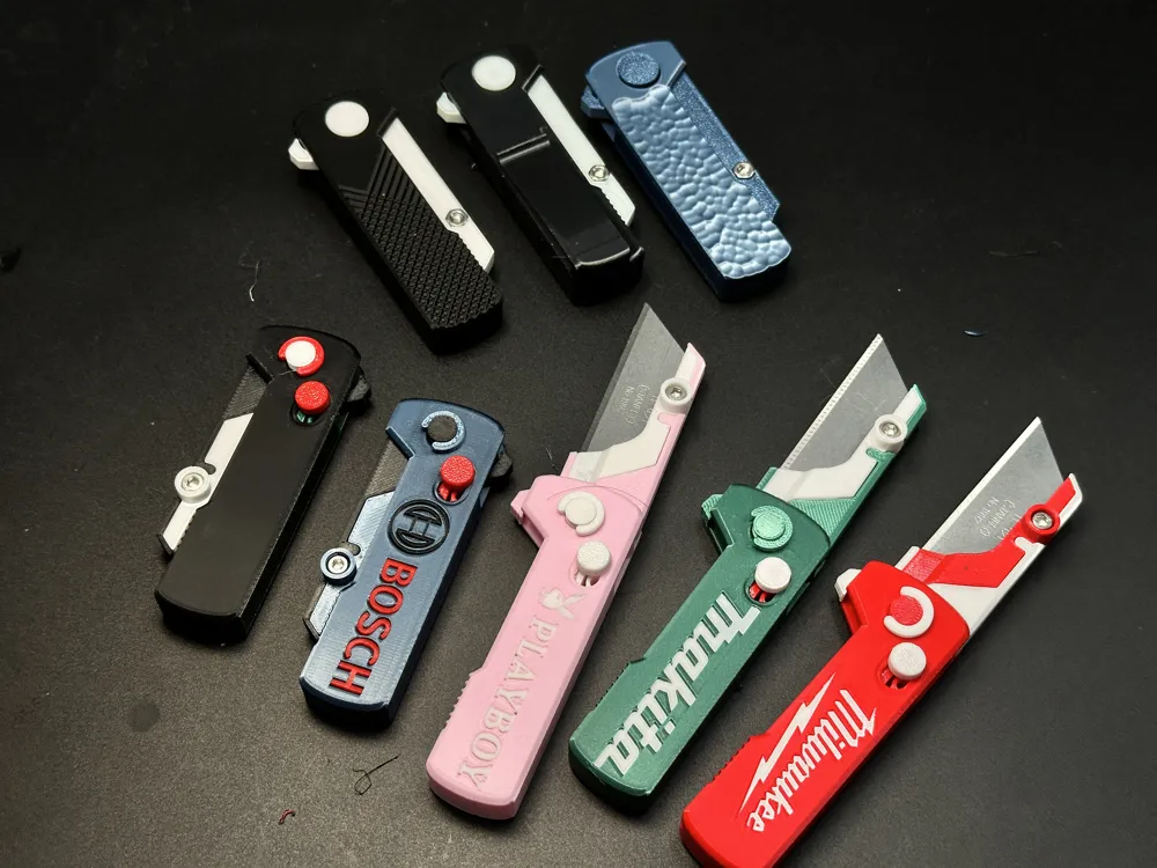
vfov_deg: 30.3
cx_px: 578
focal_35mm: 48
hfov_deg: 39.7
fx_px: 1604
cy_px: 434
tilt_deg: -58.1
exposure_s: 1/398
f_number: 1.78
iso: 64
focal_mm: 6.86
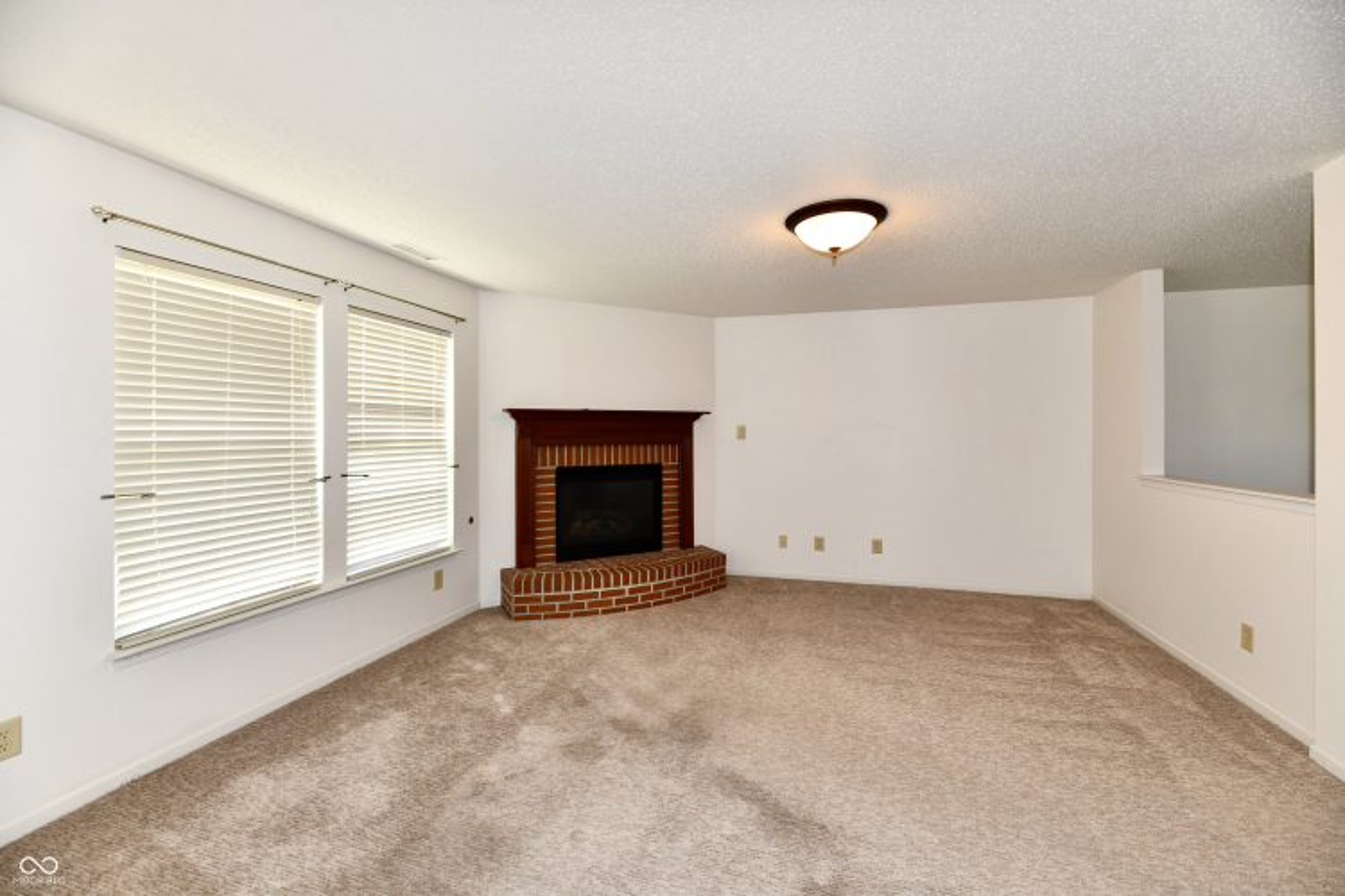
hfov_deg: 104.3
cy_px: 448
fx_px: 523
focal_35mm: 14
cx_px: 672
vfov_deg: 81.2
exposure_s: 1/60
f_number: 6.3
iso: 640
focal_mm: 14
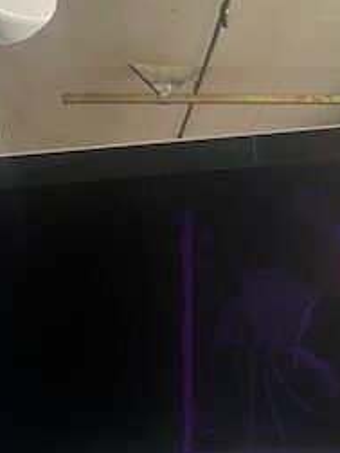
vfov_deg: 28.4
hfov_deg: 22.1
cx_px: 243
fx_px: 864
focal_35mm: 66
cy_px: 397
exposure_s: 1/50
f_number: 1.6
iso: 200
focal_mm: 5.1
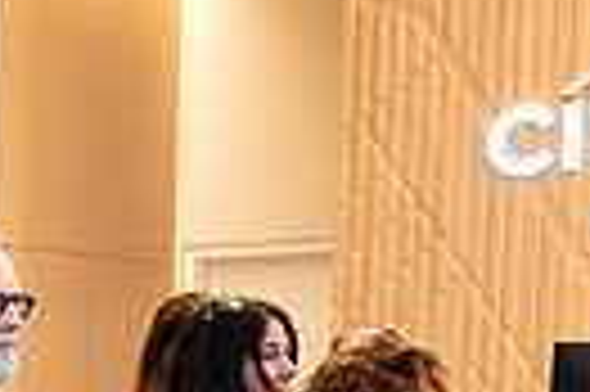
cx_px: -338
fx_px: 2030
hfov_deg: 15.1
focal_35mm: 124
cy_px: 725
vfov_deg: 10.3
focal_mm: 26.5
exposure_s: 1/200
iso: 500
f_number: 3.2
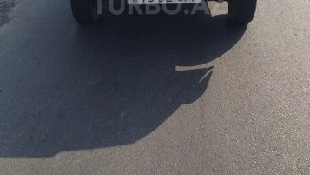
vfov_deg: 23.1
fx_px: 411
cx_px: 159
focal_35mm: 50
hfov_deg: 41.3
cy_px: 4
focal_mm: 4.12
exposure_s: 1/1063
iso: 50
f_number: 2.4
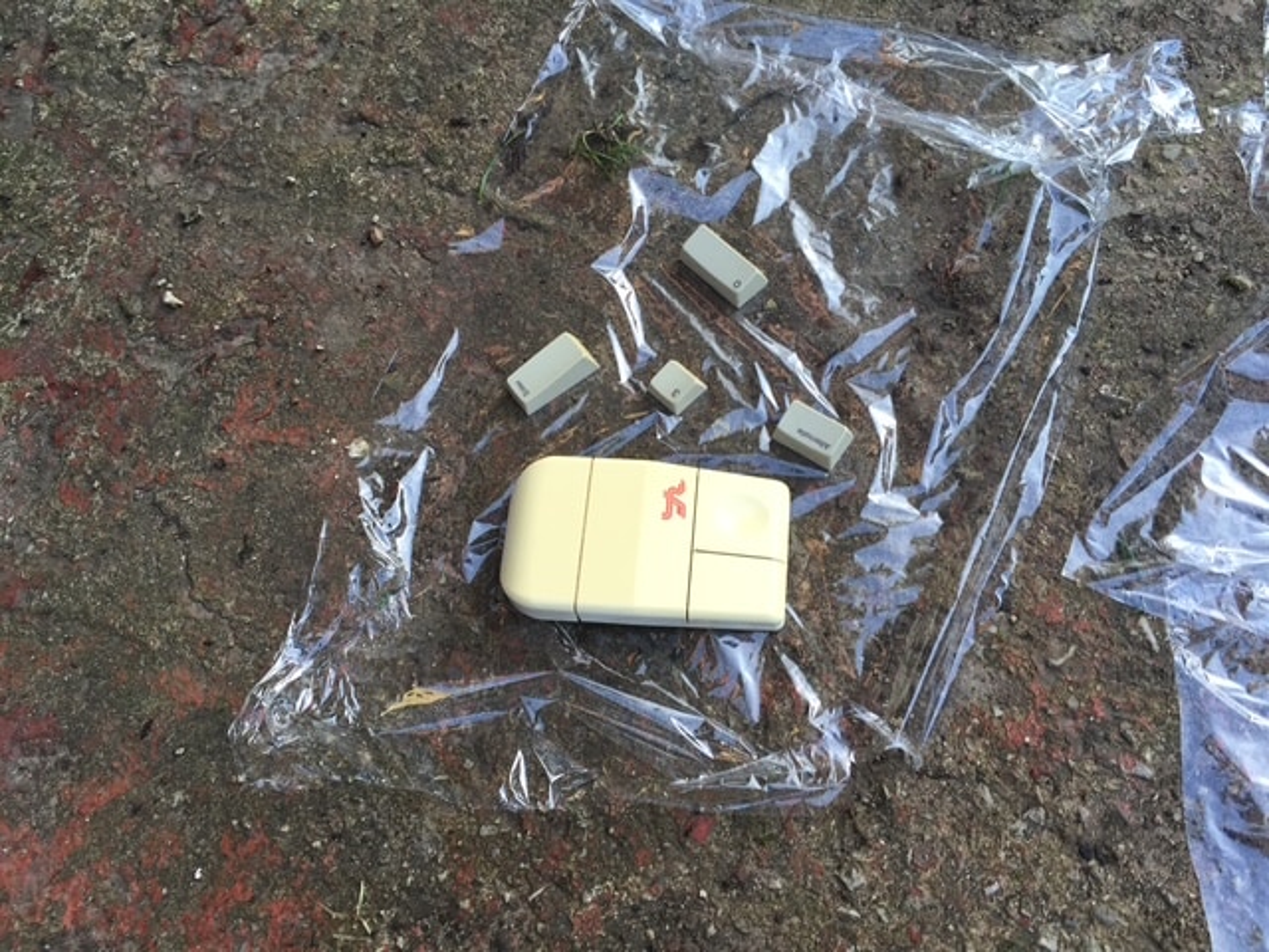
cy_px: 476
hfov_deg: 61.7
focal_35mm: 29
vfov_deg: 48.2
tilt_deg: -65.3
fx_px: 1063
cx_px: 634
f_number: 2.2
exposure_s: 1/100
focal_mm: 4.15
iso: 40
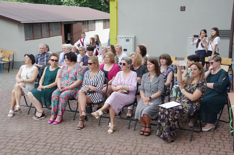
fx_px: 351
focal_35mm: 54
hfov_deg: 36.9
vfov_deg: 25.0
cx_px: 117
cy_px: 78
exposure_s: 1/160
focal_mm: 36
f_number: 7.1
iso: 200
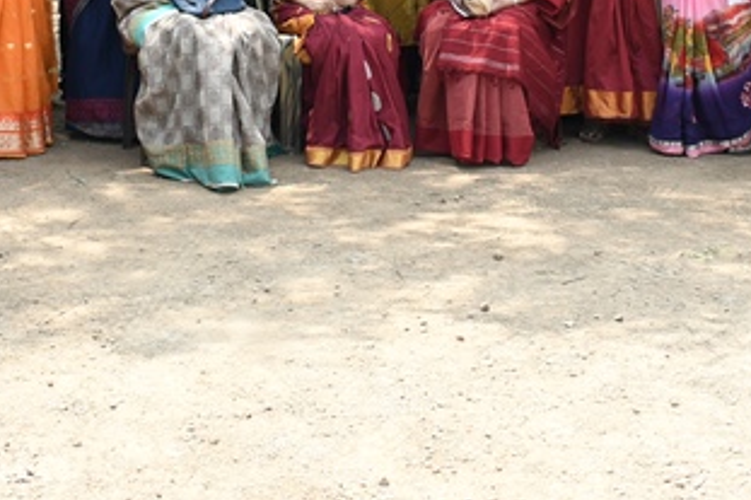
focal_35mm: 89
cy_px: -103
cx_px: 319
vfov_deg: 14.8
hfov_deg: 22.9
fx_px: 1856
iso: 100
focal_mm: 18
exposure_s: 1/125
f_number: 5
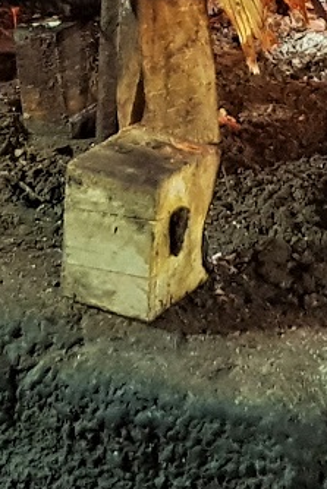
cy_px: -51
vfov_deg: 23.5
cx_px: 246
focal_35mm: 81
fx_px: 1102
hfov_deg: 16.8
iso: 400
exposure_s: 1/50
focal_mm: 4.2
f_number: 1.7
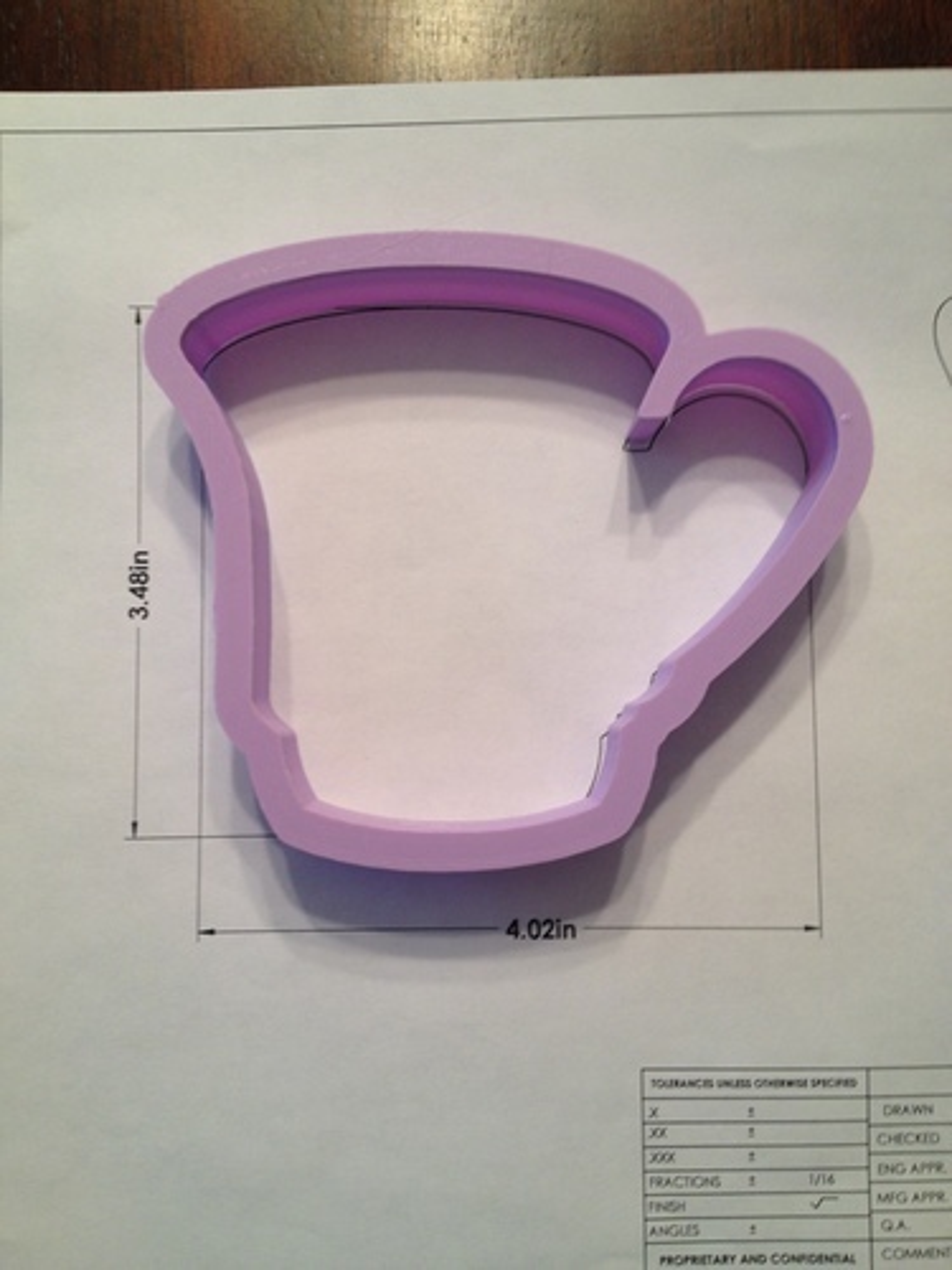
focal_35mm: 35
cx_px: 476
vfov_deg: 52.6
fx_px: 1283
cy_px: 635
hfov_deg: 40.7
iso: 80
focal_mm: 4.28
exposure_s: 1/20
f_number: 2.4
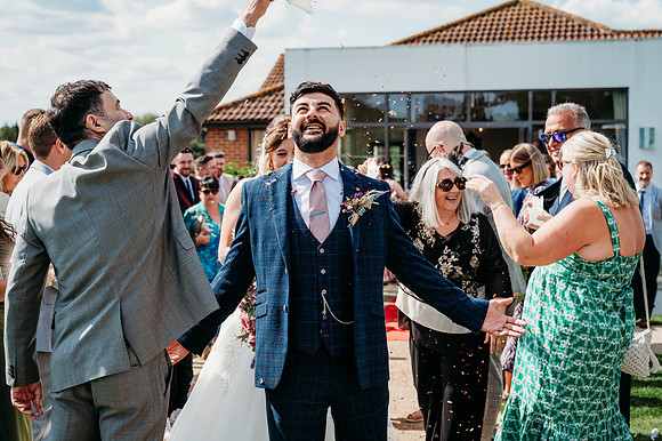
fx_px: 1084
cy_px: 220
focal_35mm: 59
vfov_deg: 23.0
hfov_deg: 34.0
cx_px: 331
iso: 140
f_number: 5
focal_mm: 59
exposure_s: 1/800
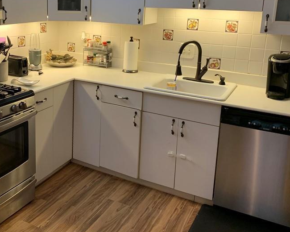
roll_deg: -1.6
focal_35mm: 40
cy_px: 79
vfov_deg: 37.0
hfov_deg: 45.2
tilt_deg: -13.0
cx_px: 101
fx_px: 343
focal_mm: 4.25
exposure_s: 1/60
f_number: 1.8
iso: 160
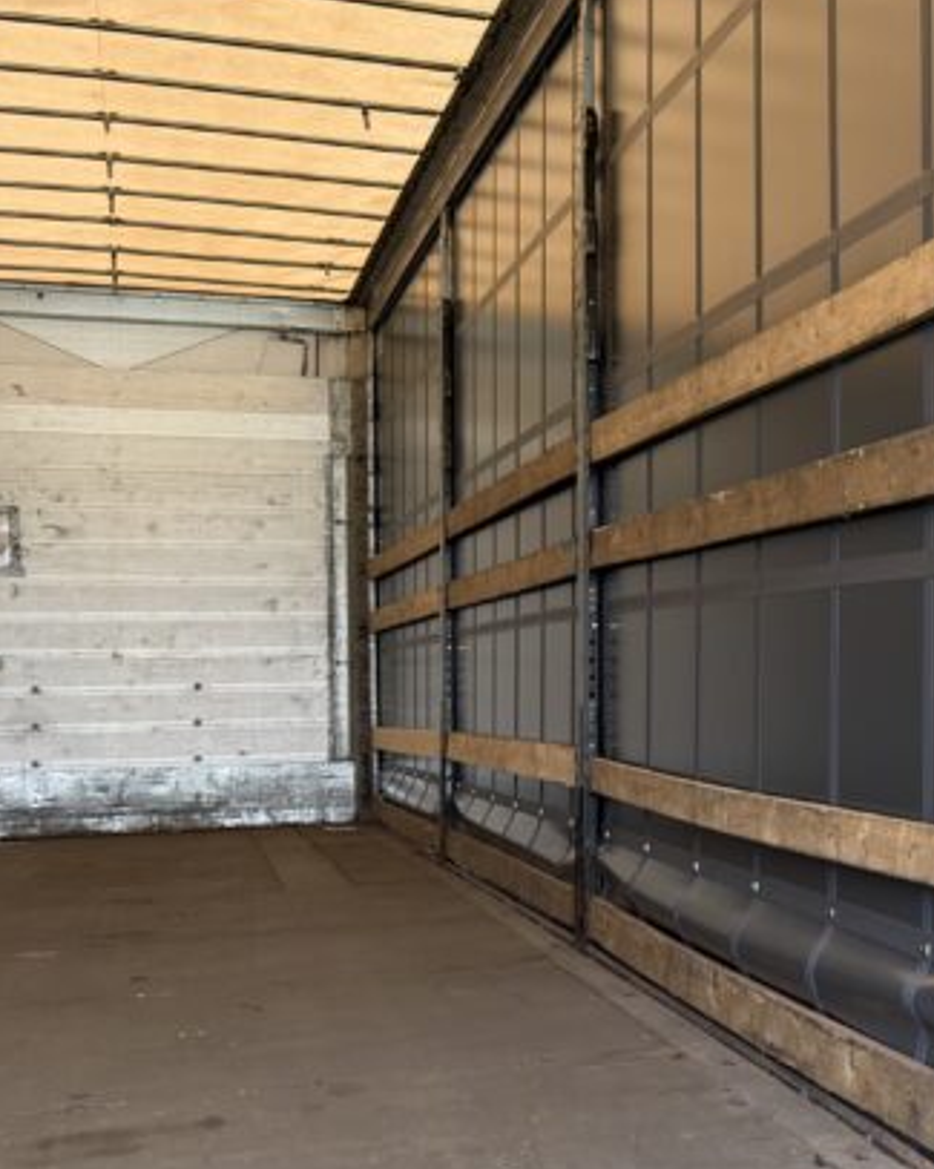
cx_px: 1302
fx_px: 2041
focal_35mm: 59
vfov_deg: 32.0
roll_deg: +2.3
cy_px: 606
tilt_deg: +0.0
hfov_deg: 22.3
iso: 50
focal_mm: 6.76
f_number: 1.78
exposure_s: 1/121
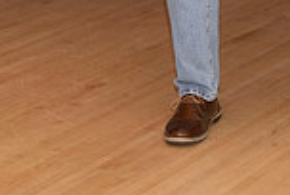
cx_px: 182
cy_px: -244
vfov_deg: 6.6
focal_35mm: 199
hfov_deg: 10.3
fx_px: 1606
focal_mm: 35
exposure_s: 1/80
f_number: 5.6
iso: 1000
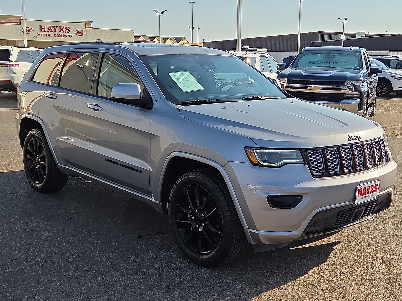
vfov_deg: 32.2
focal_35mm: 45
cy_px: 150
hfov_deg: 42.1
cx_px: 201
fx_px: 523
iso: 25
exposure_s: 1/1667
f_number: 1.8
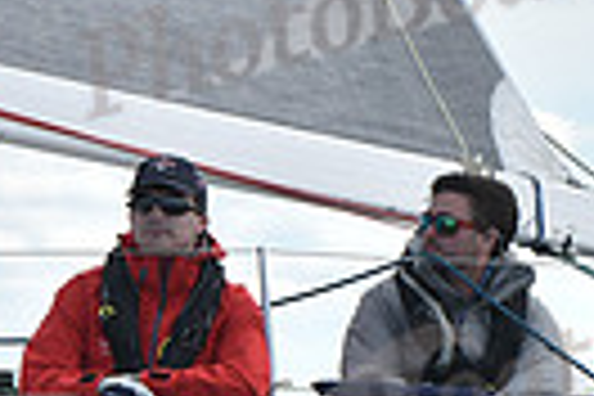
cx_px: 950
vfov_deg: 2.4
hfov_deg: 3.6
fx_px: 9421
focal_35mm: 571
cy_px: 587
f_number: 5.6
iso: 320
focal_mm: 130
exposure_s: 1/1000
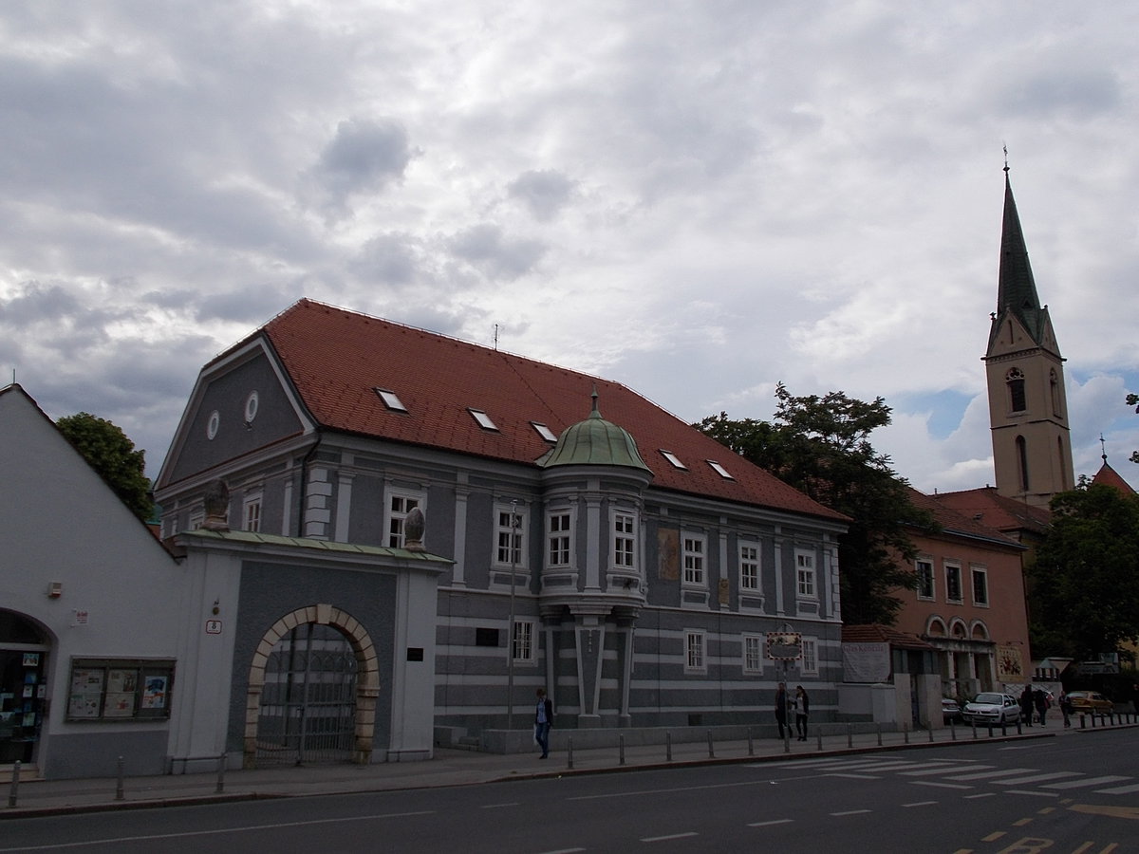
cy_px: 427
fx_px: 1119
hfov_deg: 54.0
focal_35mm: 34
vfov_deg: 41.8
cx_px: 570
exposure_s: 1/200
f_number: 9.2
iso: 80
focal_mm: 6
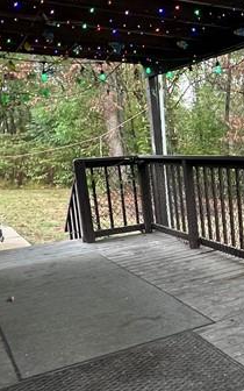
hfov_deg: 26.2
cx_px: 314
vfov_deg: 46.8
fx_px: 447
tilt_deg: -11.7
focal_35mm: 42
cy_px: 241
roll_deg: +1.6
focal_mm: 1.57
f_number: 1.8
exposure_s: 1/81
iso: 250
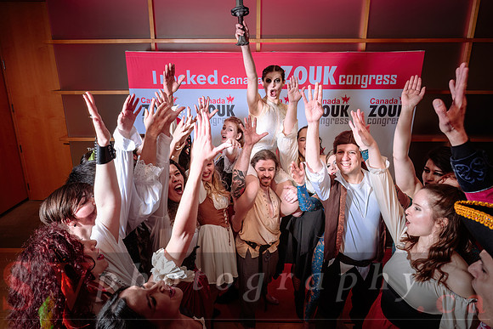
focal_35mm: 24
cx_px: 246
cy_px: 164
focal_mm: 24
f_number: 4.5
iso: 320
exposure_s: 1/125
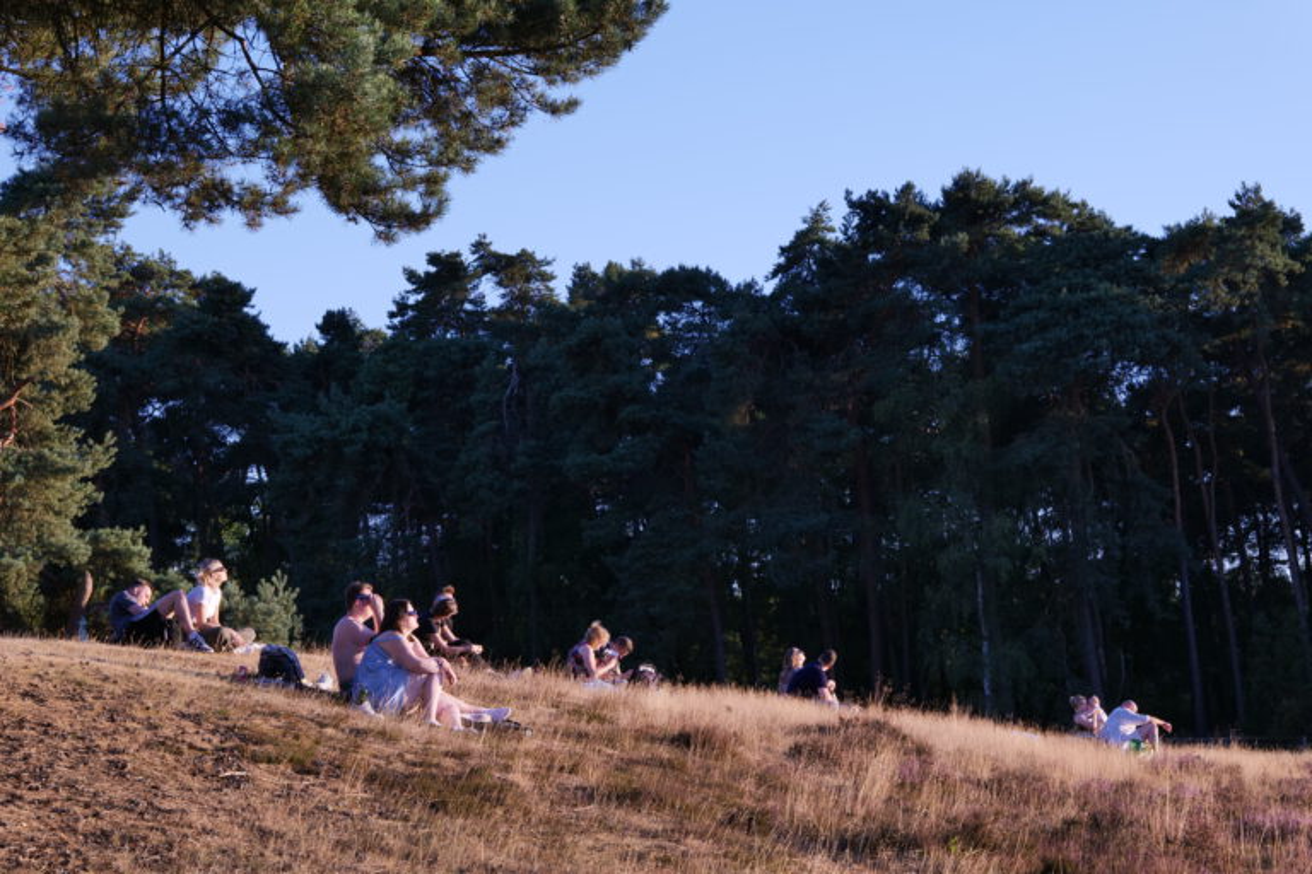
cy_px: 437
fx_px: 2442
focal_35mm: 67
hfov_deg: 30.1
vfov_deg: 20.3
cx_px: 656
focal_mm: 67
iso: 400
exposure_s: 1/15
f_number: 11
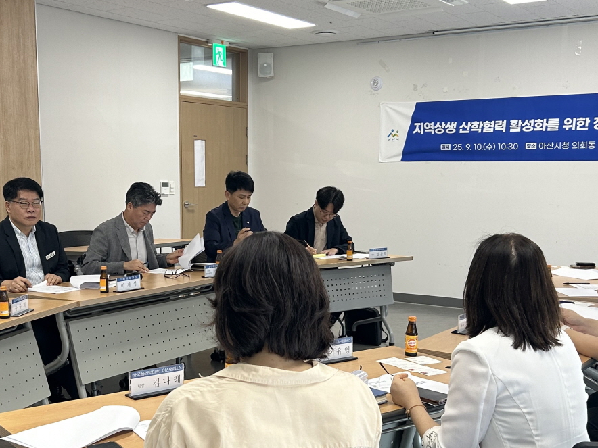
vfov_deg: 30.1
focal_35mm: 48
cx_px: 265
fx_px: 829
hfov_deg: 39.6
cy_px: 291
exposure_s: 1/120
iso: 80
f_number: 1.5
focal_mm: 5.7
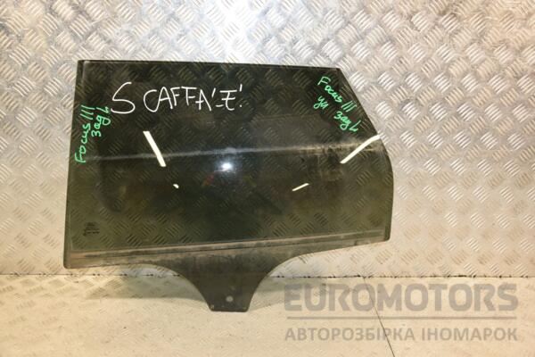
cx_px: 268
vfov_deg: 31.9
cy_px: 178
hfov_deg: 46.4
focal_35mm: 42
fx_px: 624
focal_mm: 28
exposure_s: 1/125
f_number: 5
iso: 800
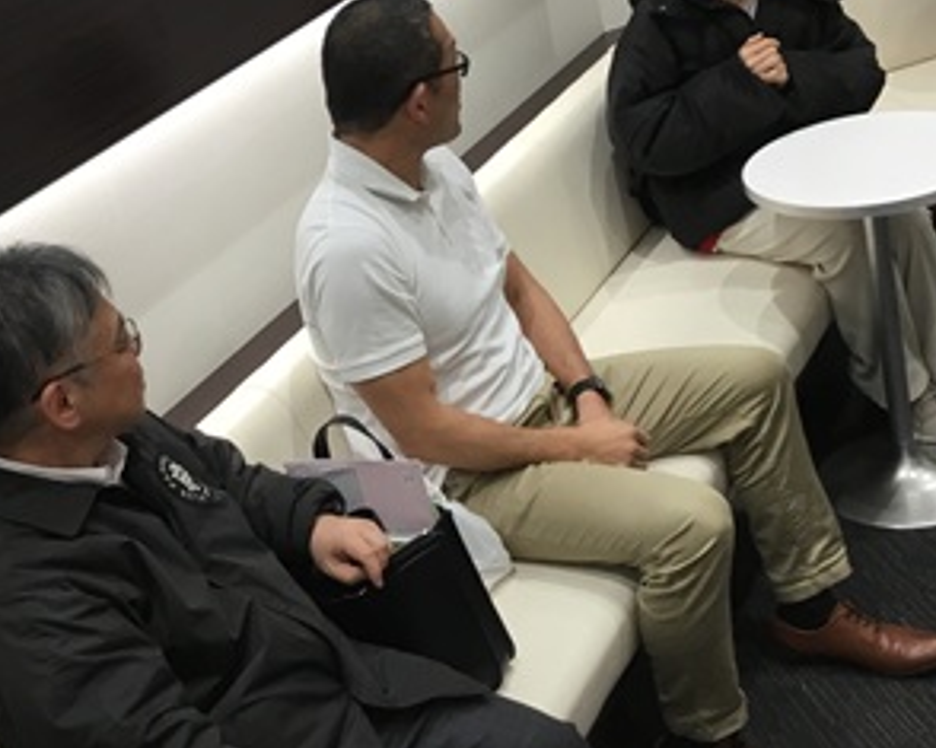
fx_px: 1578
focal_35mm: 57
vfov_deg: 26.6
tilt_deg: -23.0
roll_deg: +14.1
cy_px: 298
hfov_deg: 33.0
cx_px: 395
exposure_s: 1/33
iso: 25
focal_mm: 3.3
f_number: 2.4
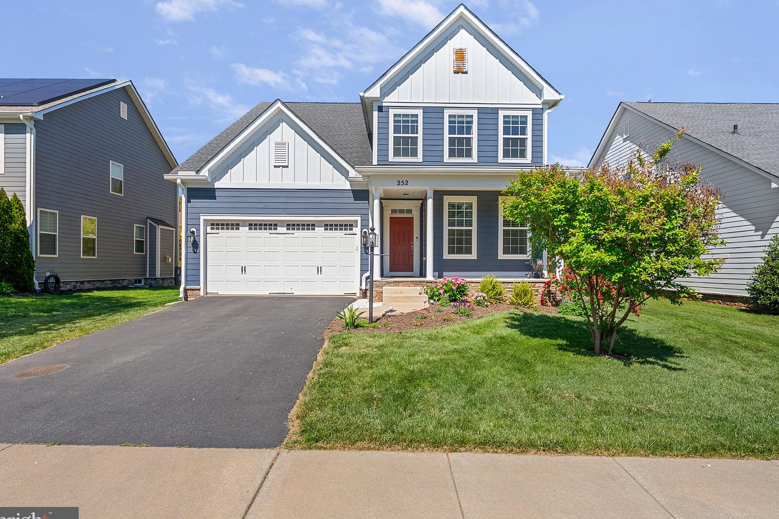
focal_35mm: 19
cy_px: 262
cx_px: 401
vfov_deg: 64.6
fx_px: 411
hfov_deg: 86.9
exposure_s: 1/320
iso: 800
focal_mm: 18
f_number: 8
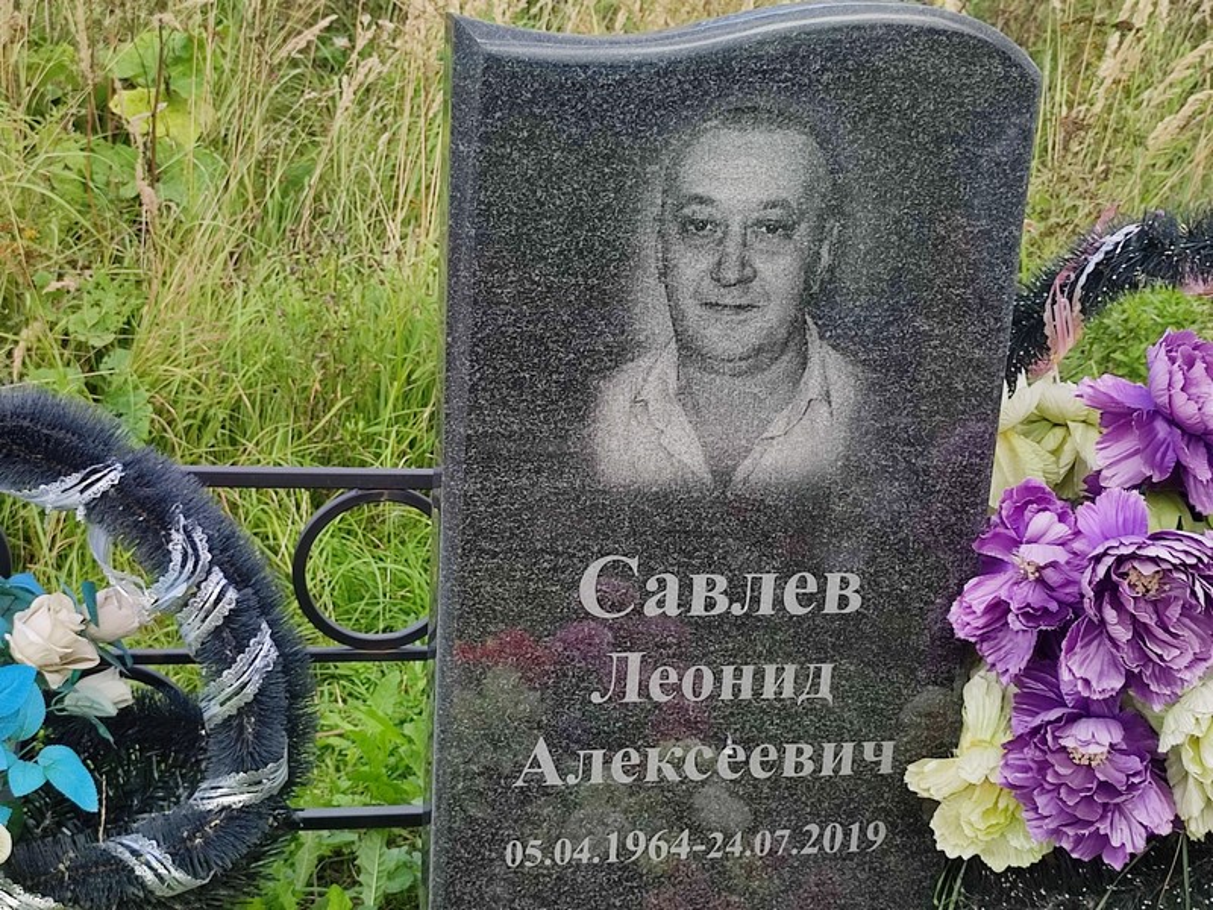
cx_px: 606
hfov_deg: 69.4
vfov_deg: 54.9
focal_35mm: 25
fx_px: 876
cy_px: 455
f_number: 1.9
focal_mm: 6.04
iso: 50
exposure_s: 1/202
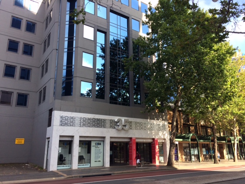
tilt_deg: +16.7
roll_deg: +0.7
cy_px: 92
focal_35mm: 29
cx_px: 122
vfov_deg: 48.2
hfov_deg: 61.7
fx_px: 205
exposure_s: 1/500
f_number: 2.2
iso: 32
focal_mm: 4.15
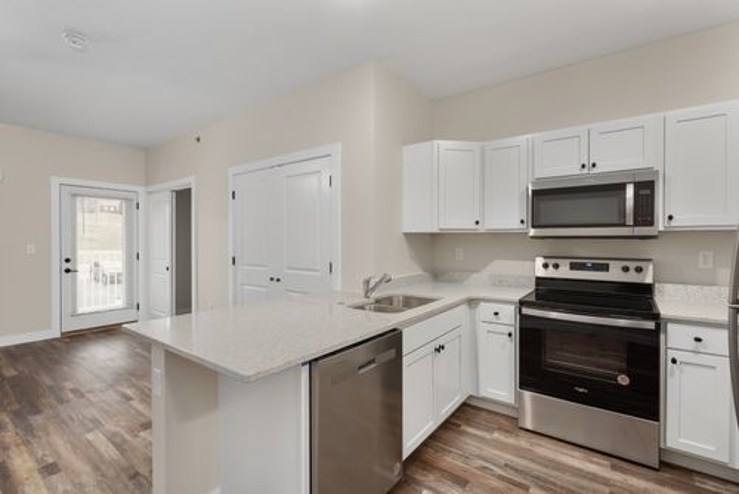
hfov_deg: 96.7
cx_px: 370
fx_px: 329
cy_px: 247
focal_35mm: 16
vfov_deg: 73.8
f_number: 7.1
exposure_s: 1/3
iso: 320
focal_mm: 16
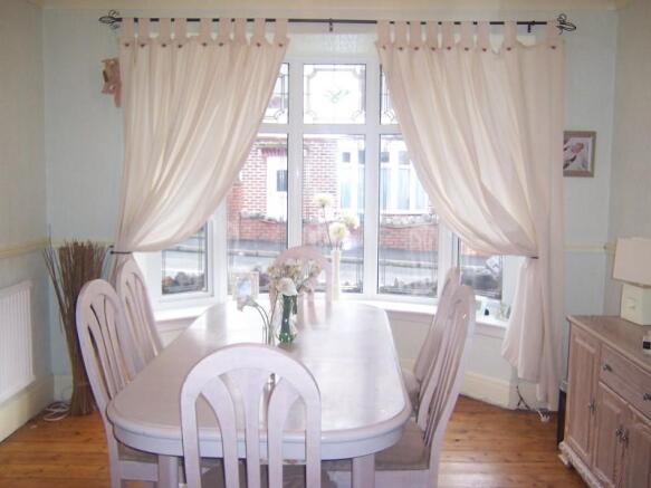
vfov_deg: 39.6
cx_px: 326
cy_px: 244
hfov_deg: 51.4
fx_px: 677
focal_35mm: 36
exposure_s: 1/90
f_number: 2.4
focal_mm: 5.6
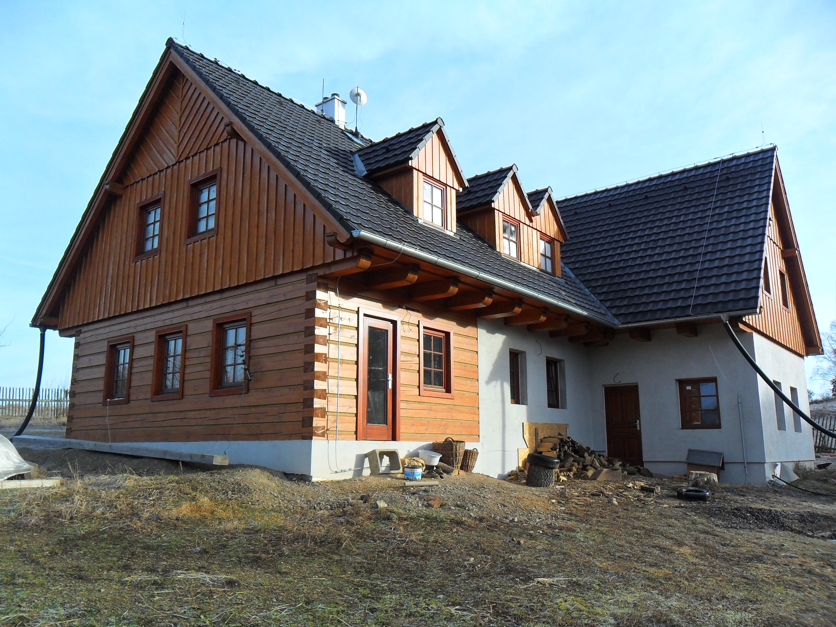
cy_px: 314
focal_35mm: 27
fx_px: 652
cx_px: 418
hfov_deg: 65.3
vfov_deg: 51.4
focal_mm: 4.9
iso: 100
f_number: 3.5
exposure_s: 1/500
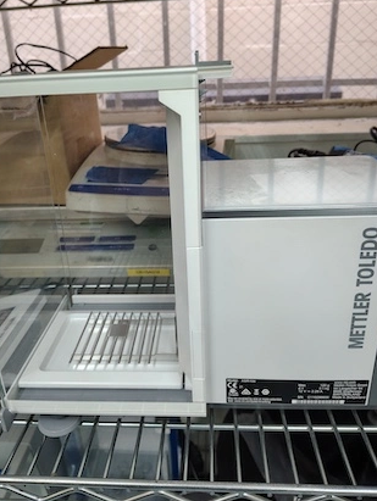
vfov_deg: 63.3
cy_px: 228
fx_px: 406
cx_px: 172
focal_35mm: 28
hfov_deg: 49.8
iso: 492
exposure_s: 1/120
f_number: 1.8
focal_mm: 5.56
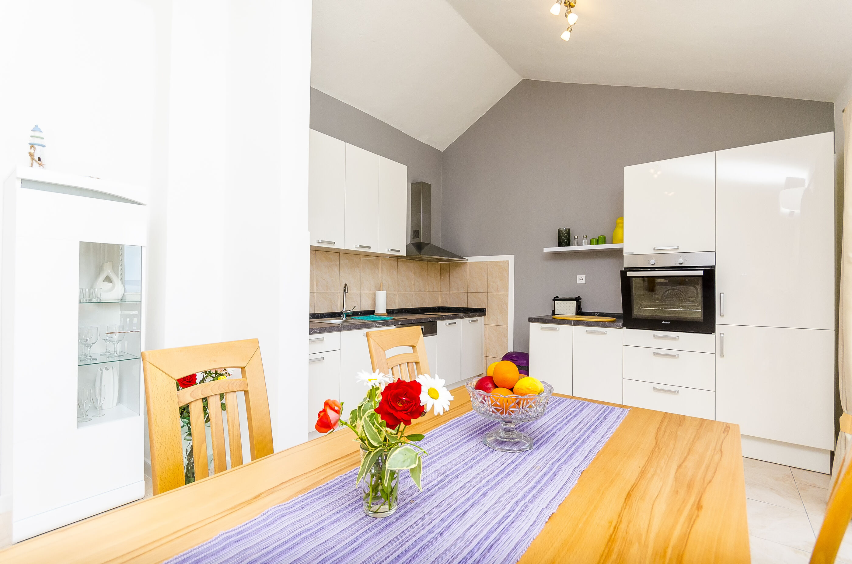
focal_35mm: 16
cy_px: 282
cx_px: 426
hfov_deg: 95.1
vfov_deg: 71.8
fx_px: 390
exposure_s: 1/250
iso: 250
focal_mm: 11
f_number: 8
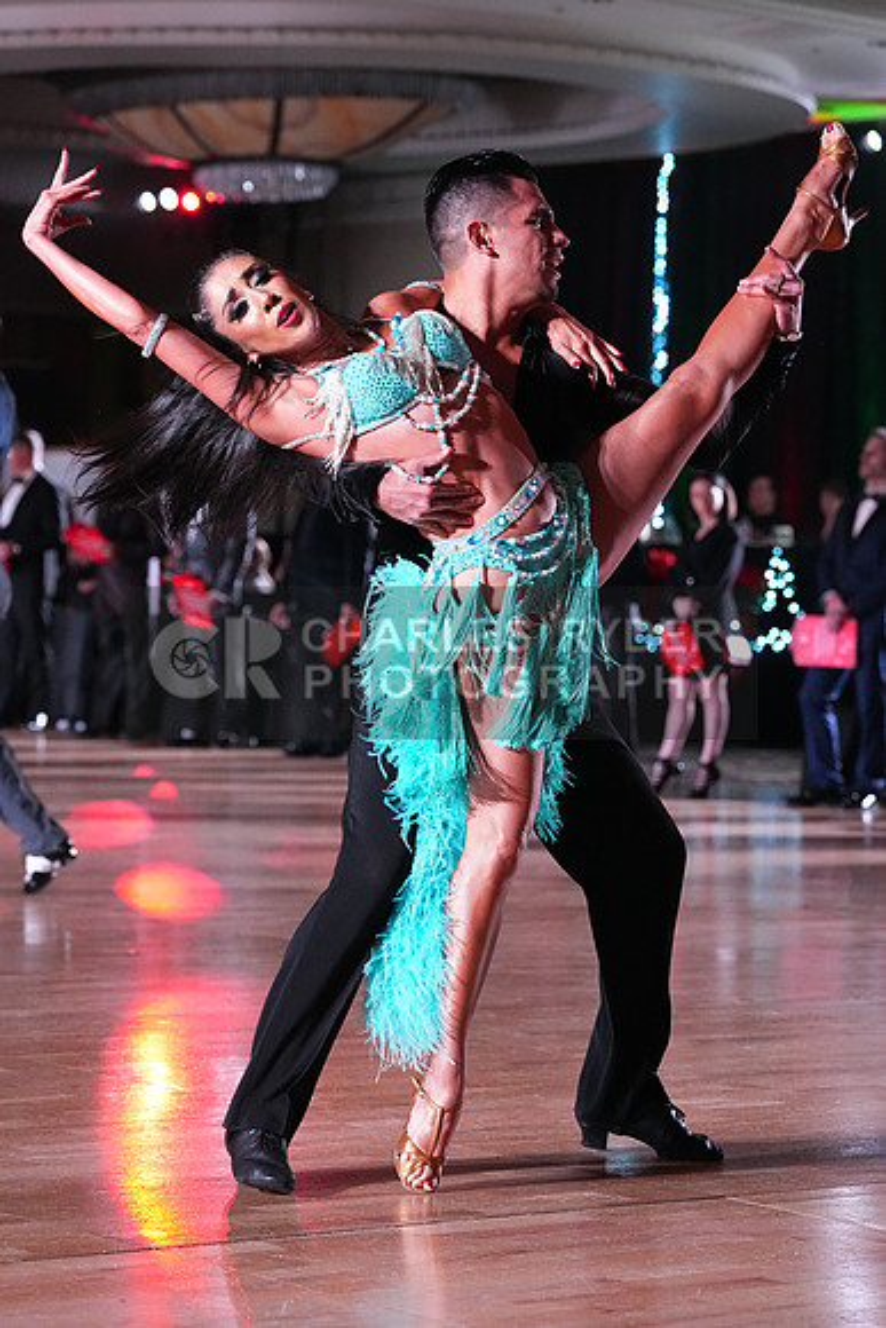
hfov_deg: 13.0
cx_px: 443
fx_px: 3874
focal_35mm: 105
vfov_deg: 19.5
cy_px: 664
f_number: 5
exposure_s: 1/400
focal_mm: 105
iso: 10000
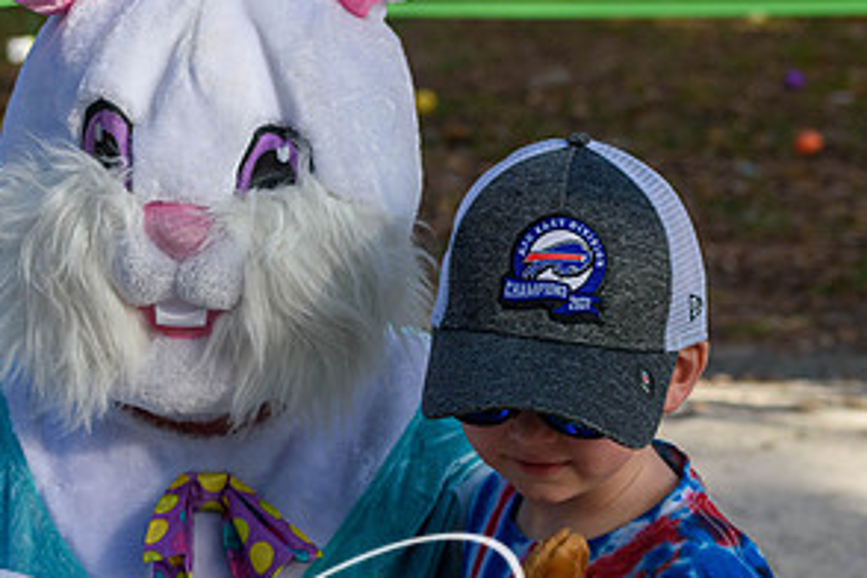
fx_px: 4985
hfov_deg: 9.9
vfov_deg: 6.6
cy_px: 420
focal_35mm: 207
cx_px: 106
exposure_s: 1/500
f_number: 5.6
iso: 320
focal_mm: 70
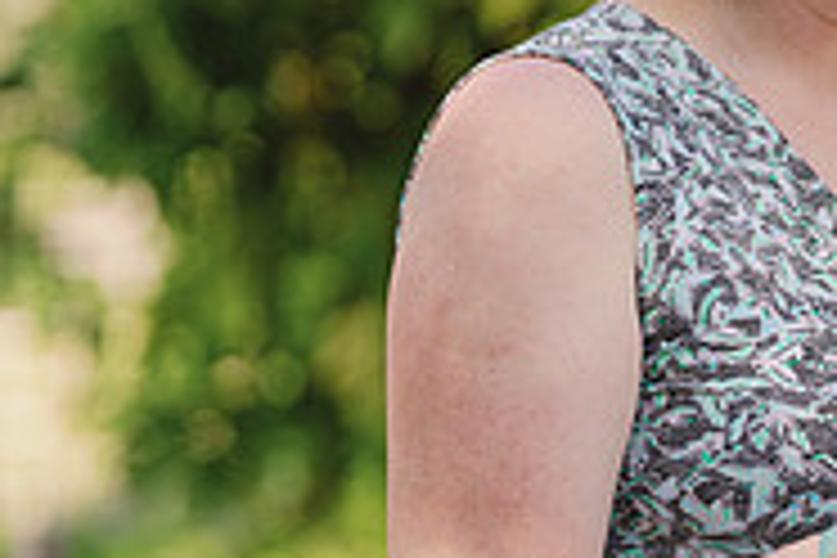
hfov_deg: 4.2
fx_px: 11229
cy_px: 200
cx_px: 1260
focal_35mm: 483
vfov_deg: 2.8
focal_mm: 155
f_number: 4
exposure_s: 1/250
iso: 200
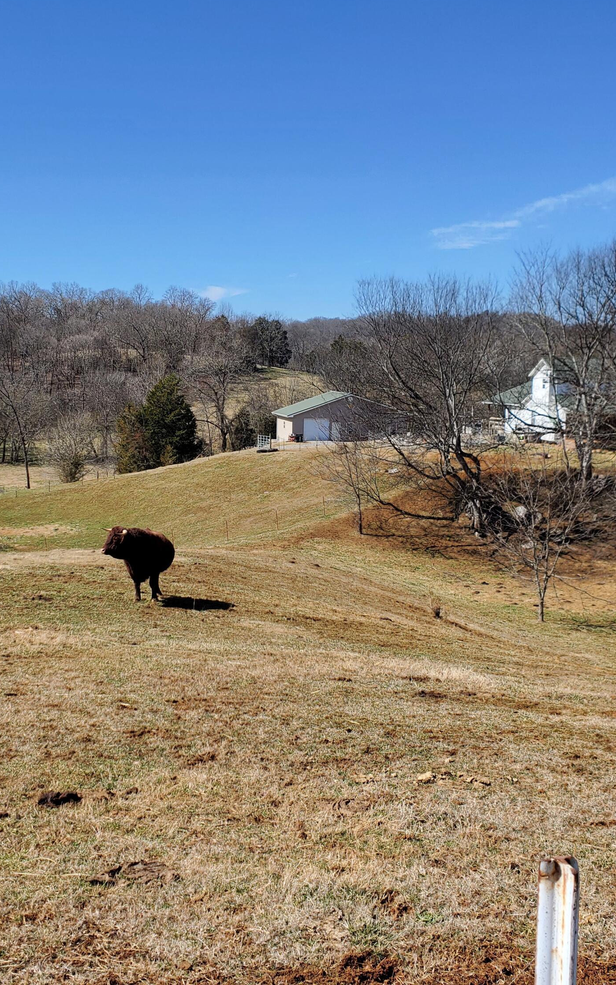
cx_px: 220
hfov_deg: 34.2
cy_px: 490
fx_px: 994
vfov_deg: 52.7
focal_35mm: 37
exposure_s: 1/1392
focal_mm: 4.3
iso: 50
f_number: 2.4
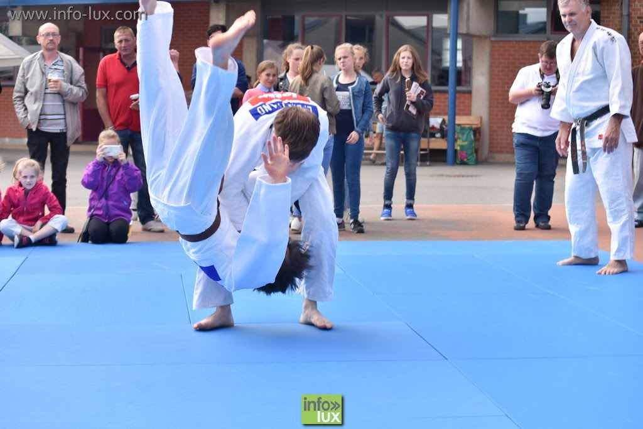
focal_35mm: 75
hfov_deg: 27.0
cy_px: 214
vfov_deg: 18.2
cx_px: 322
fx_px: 1340
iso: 100
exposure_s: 1/500
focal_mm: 50
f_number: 4
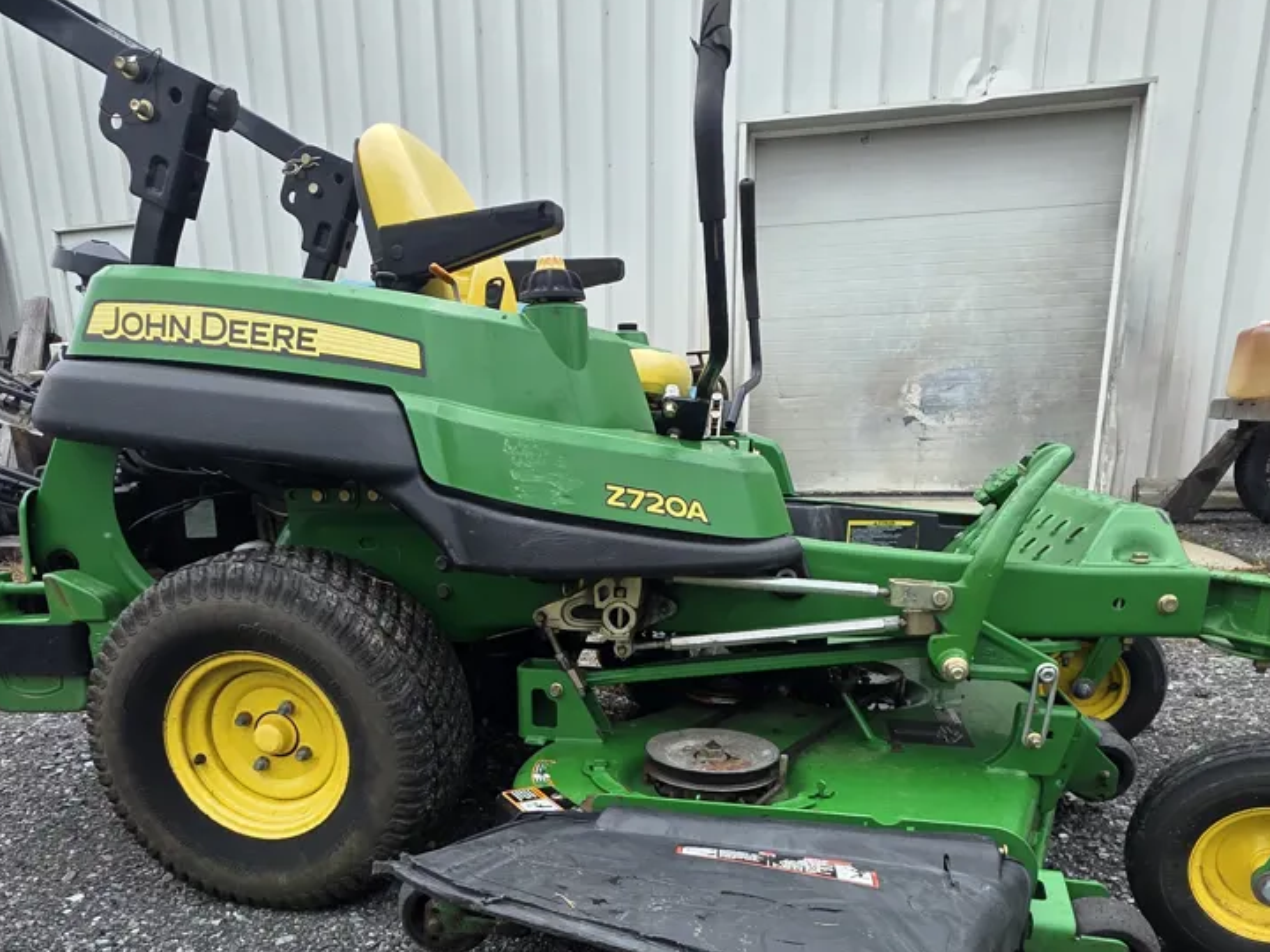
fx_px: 954
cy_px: 749
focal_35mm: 26
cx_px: 587
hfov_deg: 67.2
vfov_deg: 50.2
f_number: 1.9
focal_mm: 2.2
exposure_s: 1/321
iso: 40
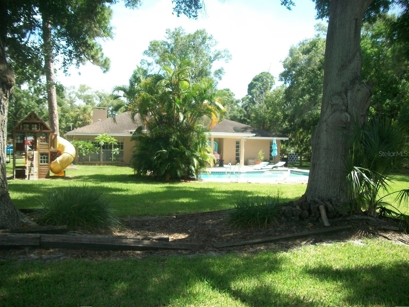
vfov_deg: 44.2
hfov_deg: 56.8
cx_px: 204
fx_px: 378
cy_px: 154
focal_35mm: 32
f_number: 2.9
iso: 80
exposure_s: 1/400
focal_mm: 5.7
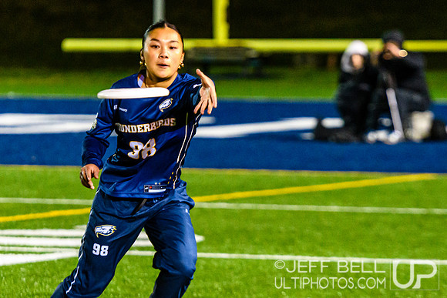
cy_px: 116
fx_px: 4004
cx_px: 196
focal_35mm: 322
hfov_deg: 6.4
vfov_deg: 4.3
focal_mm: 165
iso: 4000
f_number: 3.2
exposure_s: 1/800
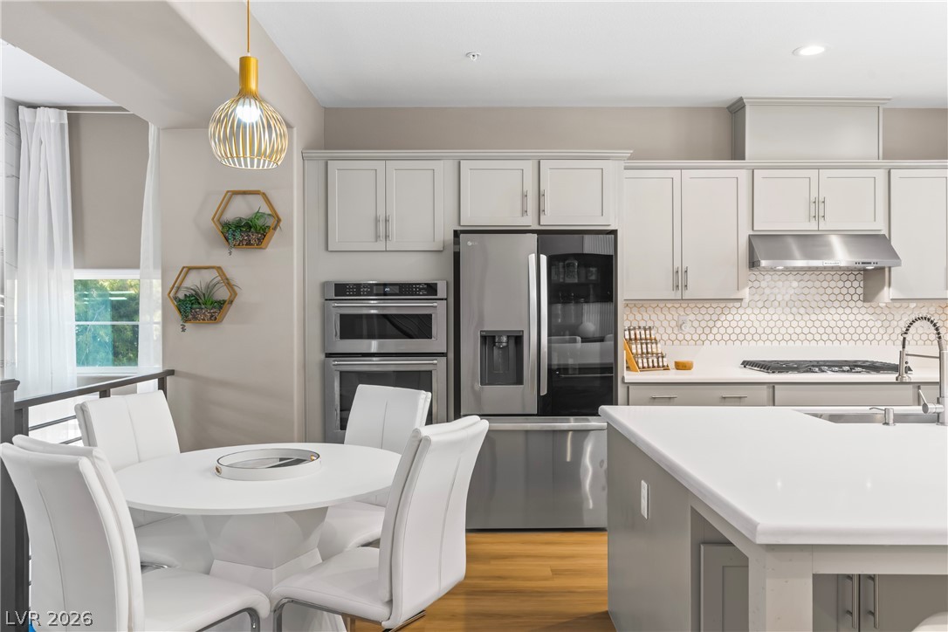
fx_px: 737
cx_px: 474
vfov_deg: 46.4
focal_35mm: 28
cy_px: 316
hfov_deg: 65.5
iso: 400
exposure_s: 2
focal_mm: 28
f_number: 8
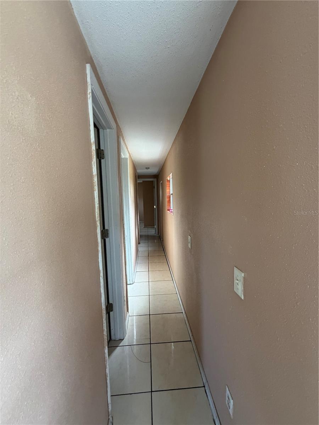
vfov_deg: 102.1
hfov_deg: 85.7
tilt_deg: -4.2
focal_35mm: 14
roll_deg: +1.5
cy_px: 212
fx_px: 172
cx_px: 160
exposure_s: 1/104
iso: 320
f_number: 2.2
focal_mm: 2.22
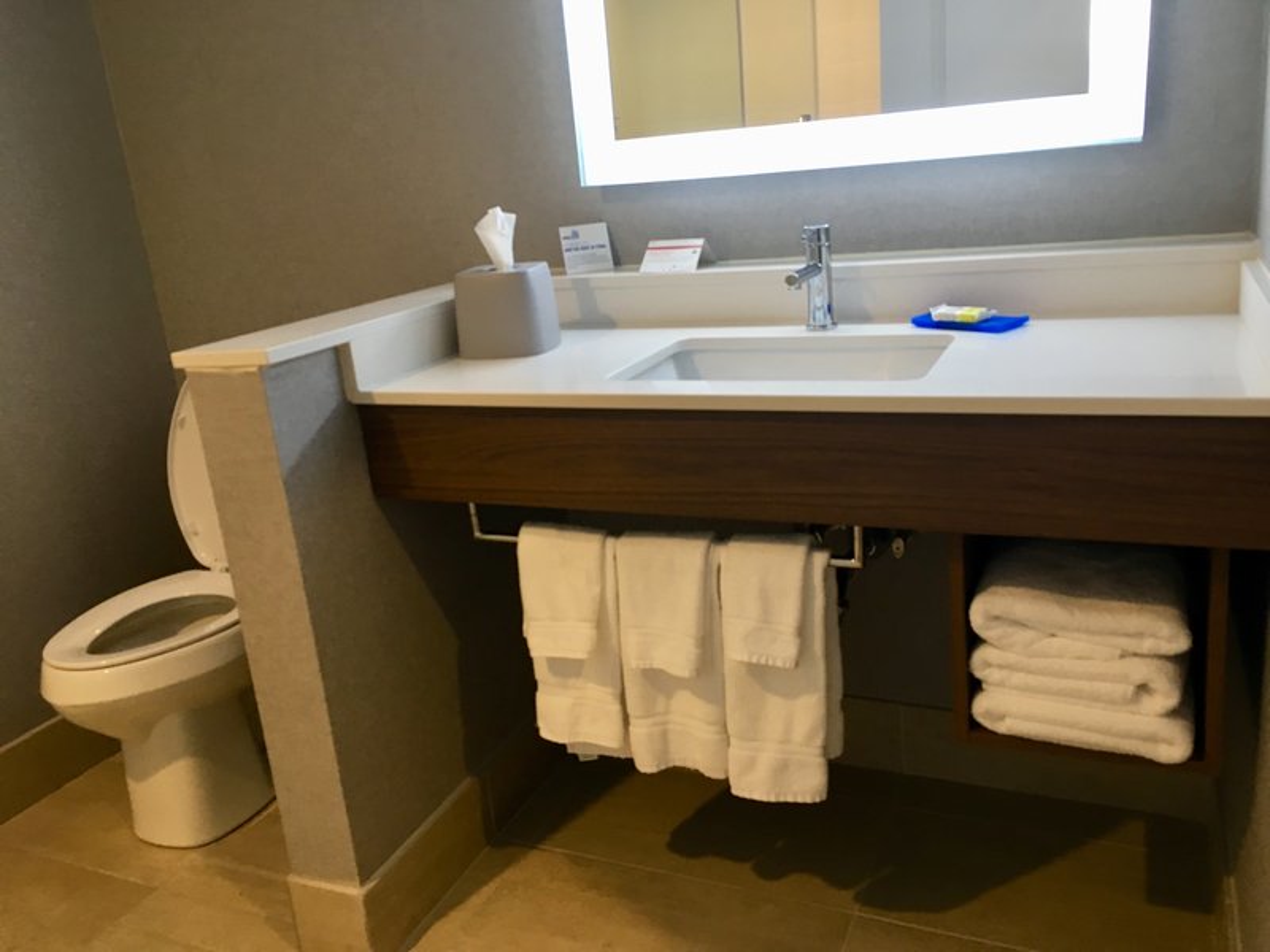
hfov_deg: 61.7
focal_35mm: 29
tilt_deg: -17.9
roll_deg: +5.7
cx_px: 635
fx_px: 1064
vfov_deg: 48.2
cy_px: 476
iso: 64
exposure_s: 1/30
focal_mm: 4.15
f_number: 2.2
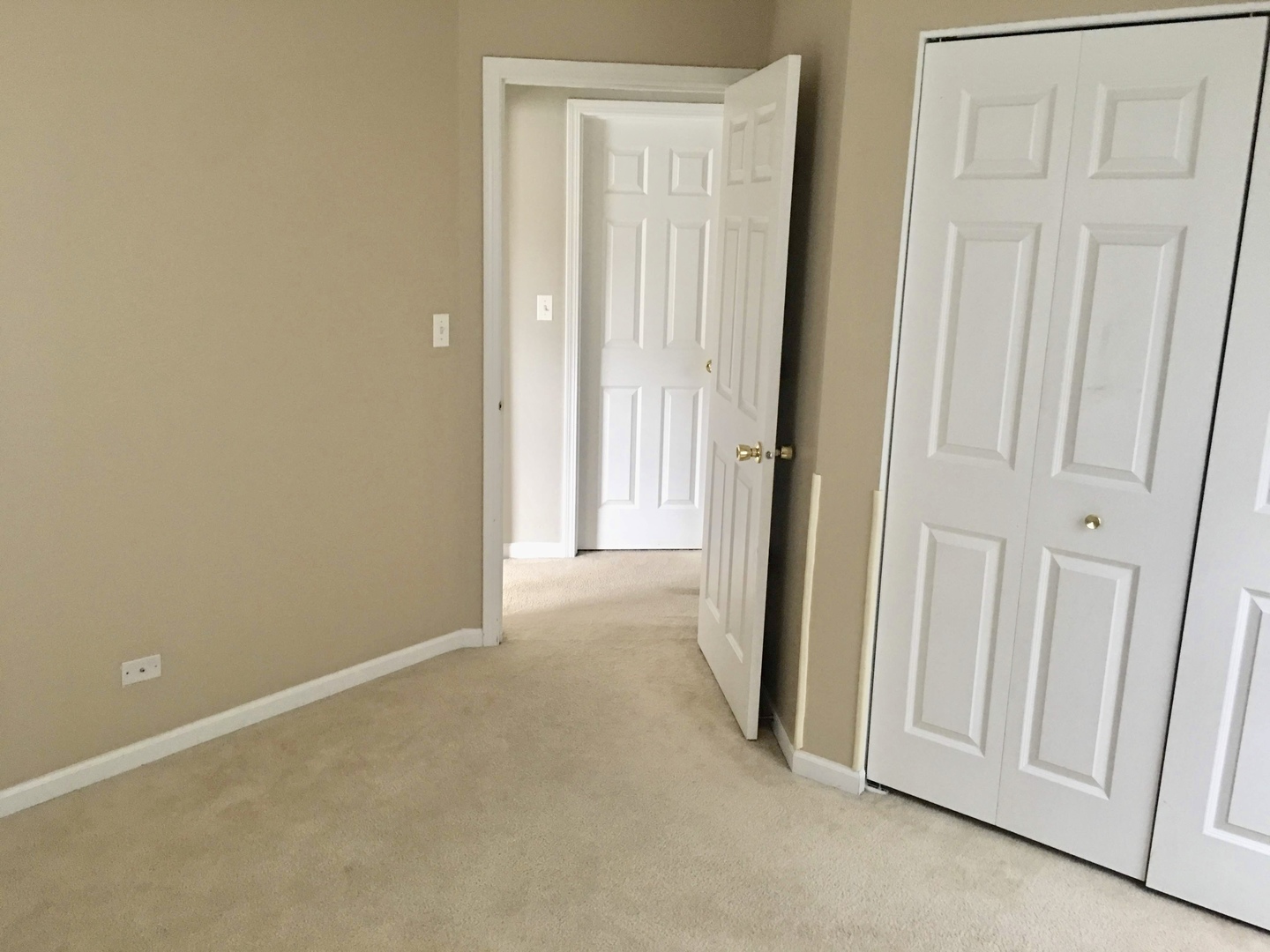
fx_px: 1064
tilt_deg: -11.2
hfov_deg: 61.7
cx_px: 635
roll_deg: -2.2
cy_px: 476
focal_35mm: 29
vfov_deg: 48.2
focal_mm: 4.15
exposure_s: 1/15
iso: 100
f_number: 2.2
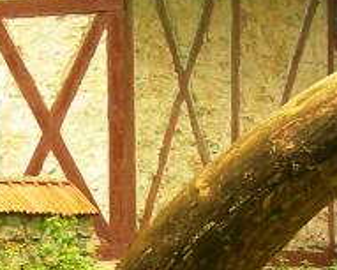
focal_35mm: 267
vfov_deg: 5.8
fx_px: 2664
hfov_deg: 7.2
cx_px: 298
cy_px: 371
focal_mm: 10.6
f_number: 3.2
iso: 50
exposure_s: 1/45
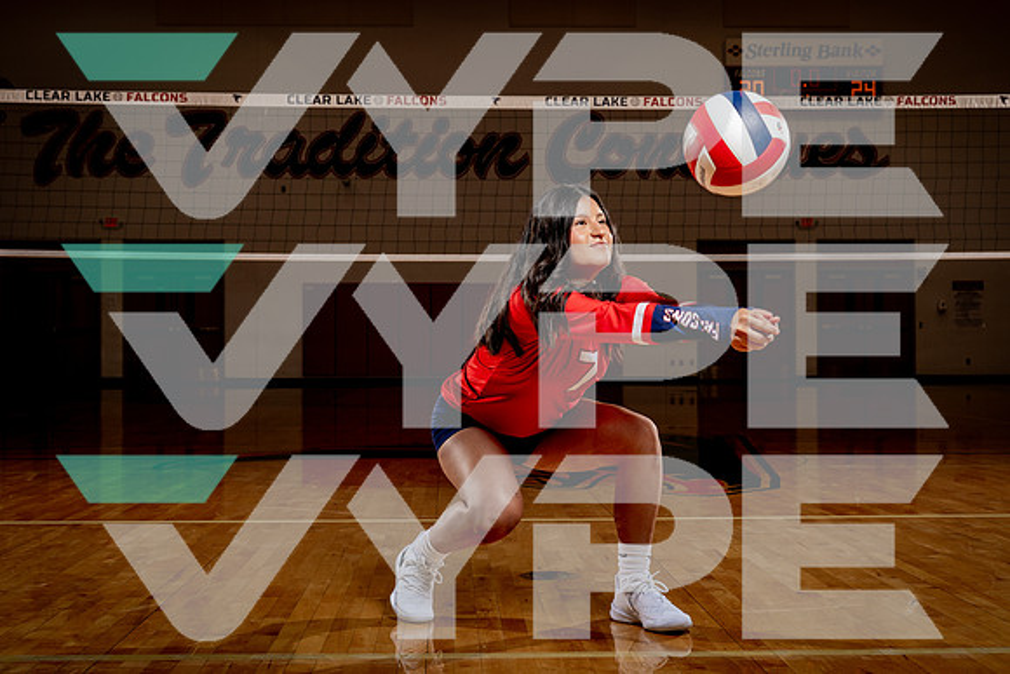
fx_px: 1274
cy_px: 327
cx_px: 489
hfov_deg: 43.2
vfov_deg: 29.6
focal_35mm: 45
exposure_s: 1/250
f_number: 7.1
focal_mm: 43
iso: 125
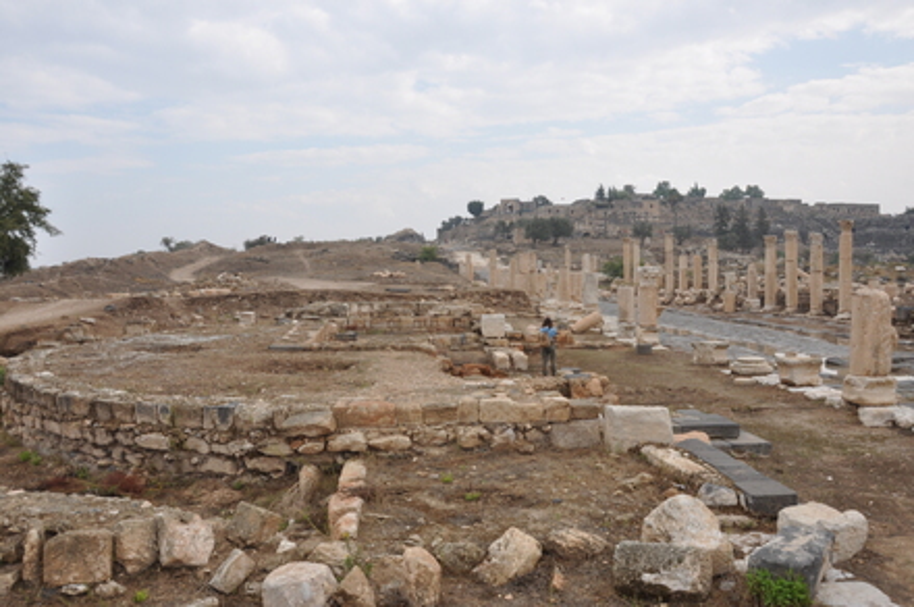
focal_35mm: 30
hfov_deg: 62.0
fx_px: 761
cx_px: 457
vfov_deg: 43.5
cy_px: 304
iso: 200
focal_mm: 20
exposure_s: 1/320
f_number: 9
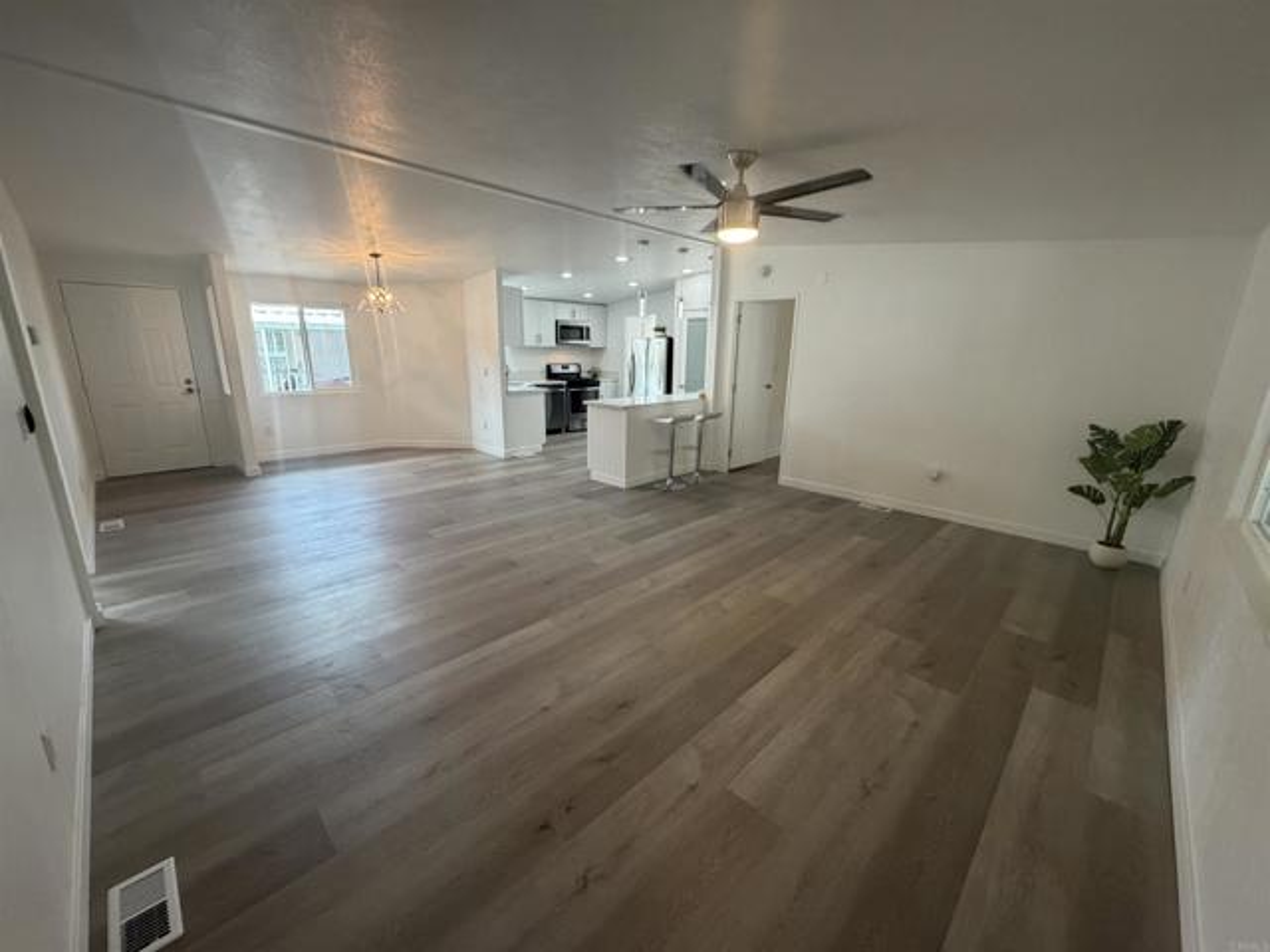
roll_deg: -0.9
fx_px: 514
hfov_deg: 102.1
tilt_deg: -14.8
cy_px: 476
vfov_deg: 85.7
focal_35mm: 14
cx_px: 635
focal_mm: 2.22
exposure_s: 1/120
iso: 320
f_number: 2.2
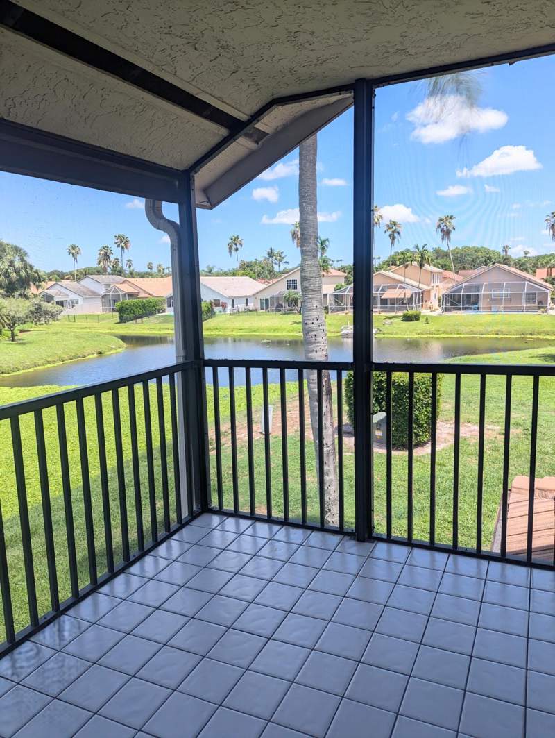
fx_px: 512
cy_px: 369
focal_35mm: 24
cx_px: 278
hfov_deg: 56.9
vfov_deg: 71.5
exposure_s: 1/898
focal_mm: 6.81
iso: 46
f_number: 1.85
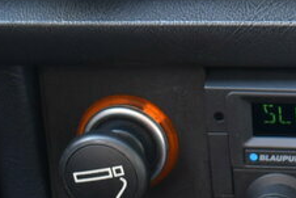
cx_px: 475
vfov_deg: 8.6
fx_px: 1308
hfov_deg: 12.2
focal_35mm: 159
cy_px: 33
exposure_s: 1/125
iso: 800
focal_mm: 20
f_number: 3.8
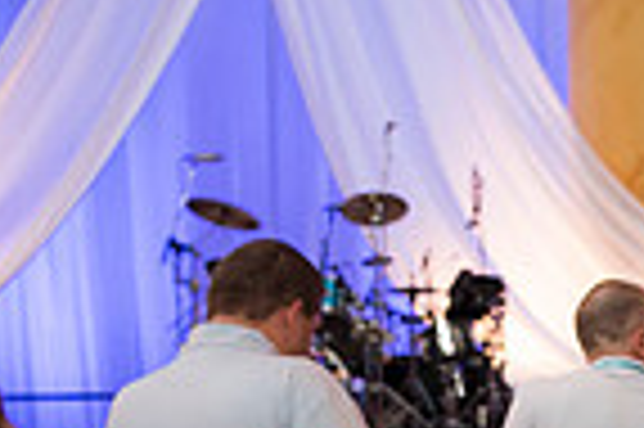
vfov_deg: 9.1
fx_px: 2555
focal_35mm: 143
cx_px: 973
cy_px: 824
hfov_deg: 13.5
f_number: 4
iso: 800
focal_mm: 35
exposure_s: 1/100
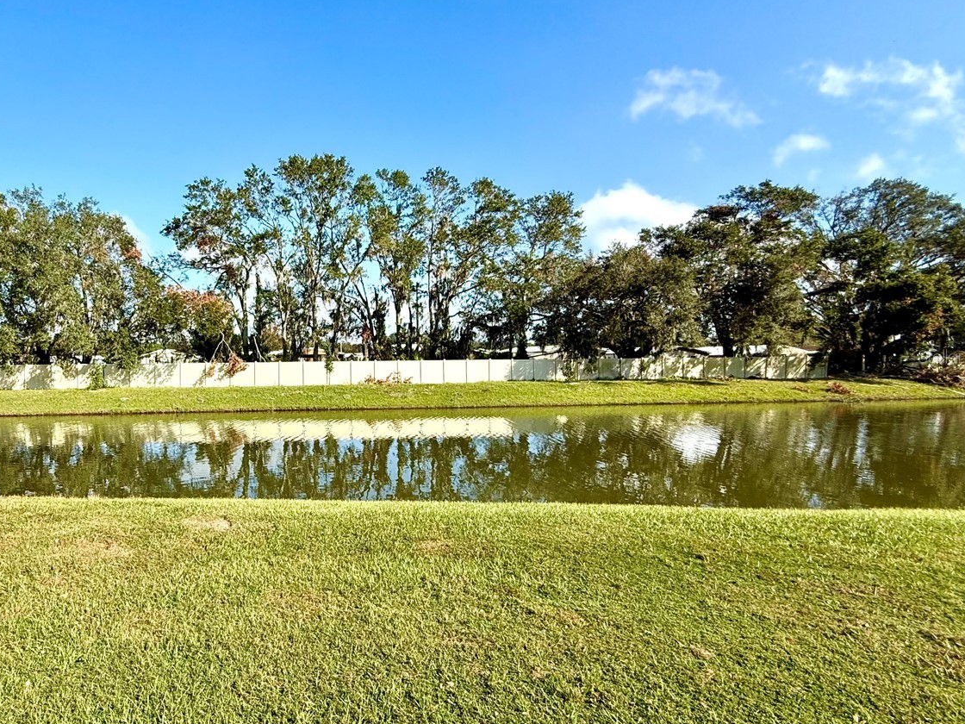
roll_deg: +0.9
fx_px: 558
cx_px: 310
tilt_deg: +2.3
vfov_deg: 66.0
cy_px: 356
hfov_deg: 78.7
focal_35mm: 20
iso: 50
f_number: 2.2
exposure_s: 1/1656
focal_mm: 2.22
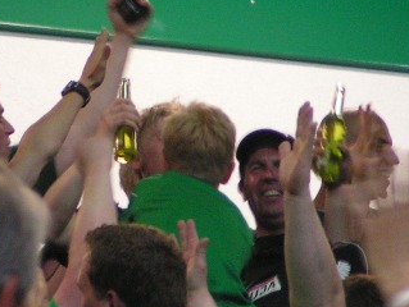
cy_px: 27
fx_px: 6104
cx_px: 42
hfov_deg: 3.8
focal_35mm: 516
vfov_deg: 2.9
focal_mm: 31.5
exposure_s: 1/25
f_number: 3.5
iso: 200
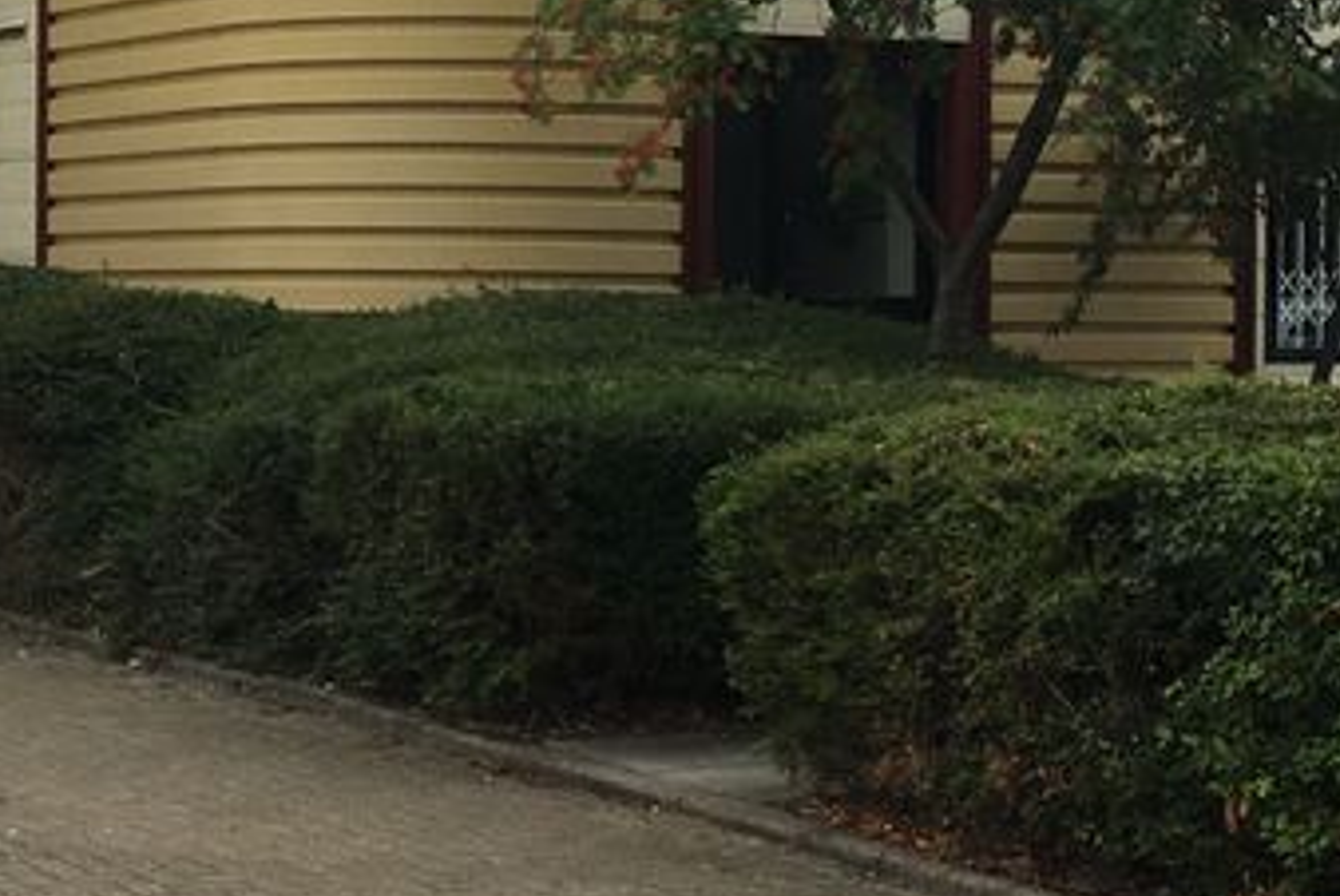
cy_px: 323
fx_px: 3688
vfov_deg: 13.8
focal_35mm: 99
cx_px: 131
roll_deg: -0.4
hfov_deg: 20.2
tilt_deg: +0.3
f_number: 2.2
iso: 25
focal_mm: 4.15
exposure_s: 1/950
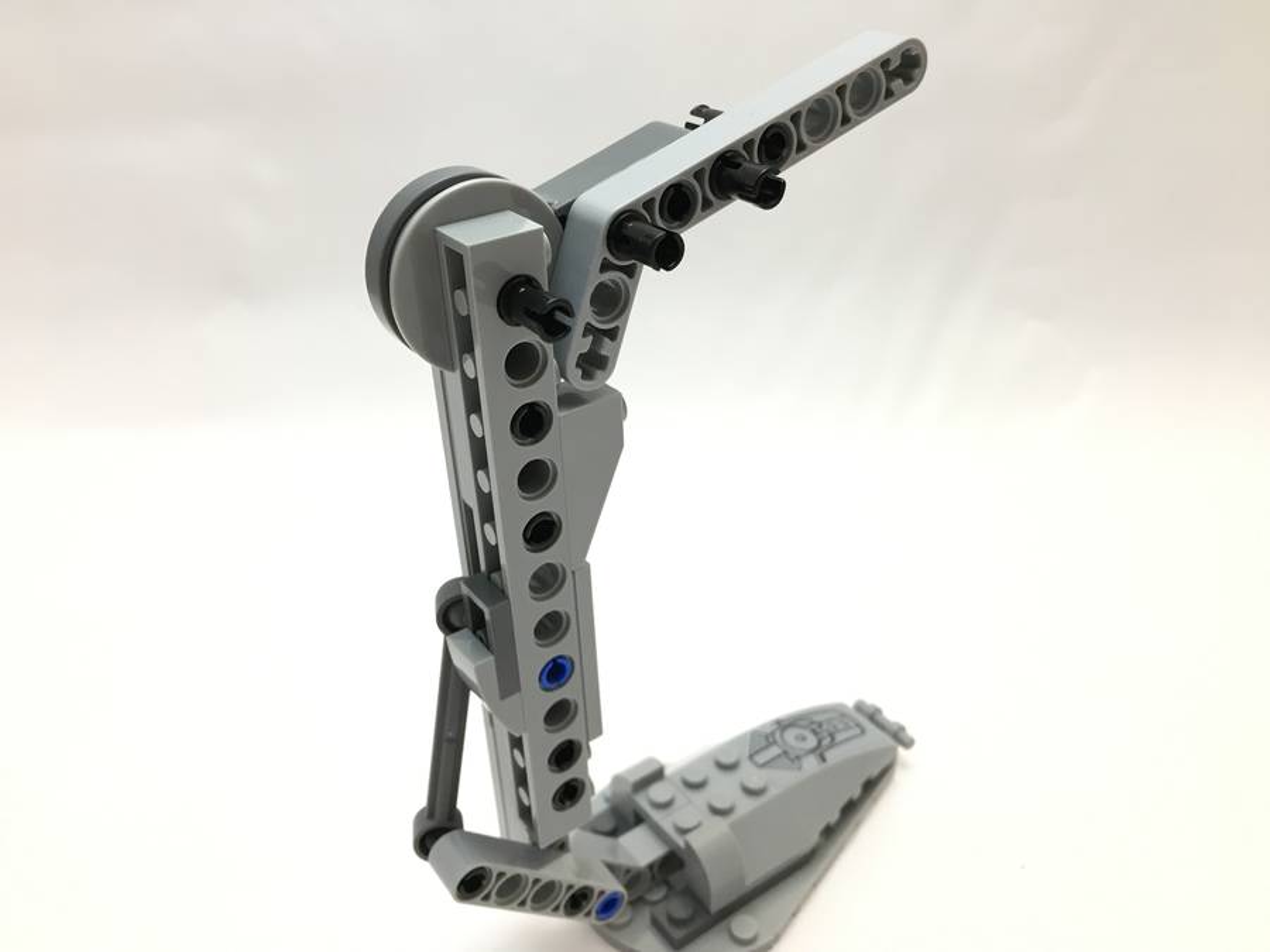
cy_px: 476
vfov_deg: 48.2
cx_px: 635
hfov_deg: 61.7
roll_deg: -1.3
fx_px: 1064
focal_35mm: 29
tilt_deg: -25.8
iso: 100
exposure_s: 1/33
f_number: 2.2
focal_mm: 4.15
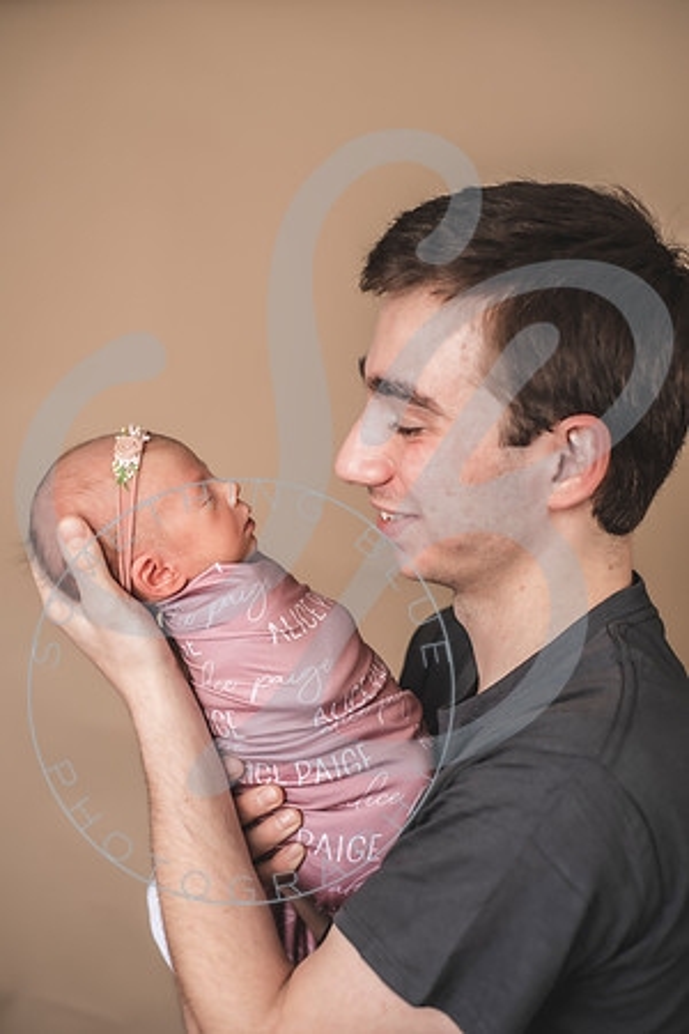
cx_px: 344
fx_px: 1435
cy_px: 517
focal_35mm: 50
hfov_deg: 27.0
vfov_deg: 39.6
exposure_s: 1/125
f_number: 2.8
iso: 200
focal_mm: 50
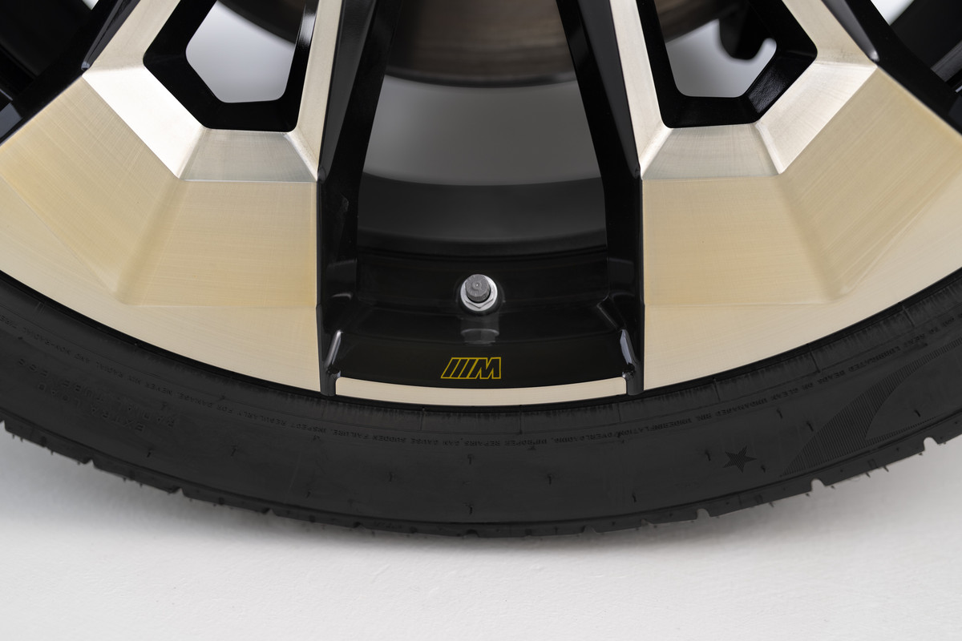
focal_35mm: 50
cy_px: 320
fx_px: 1336
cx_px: 481
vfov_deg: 27.0
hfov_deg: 39.6
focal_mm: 50
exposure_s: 1/200
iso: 250
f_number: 2.5
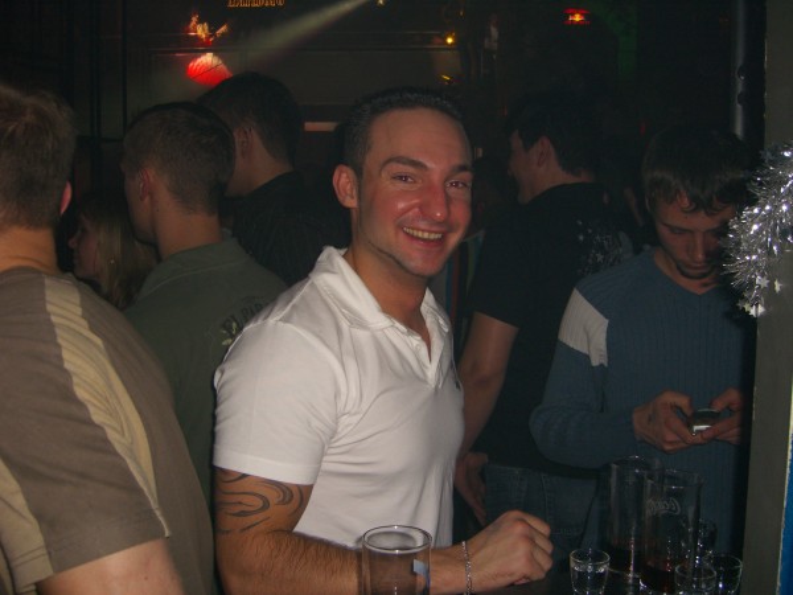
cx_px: 396
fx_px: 871
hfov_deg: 49.0
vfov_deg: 37.7
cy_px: 298
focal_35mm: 38
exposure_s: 1/60
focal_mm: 7.9
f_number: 2.8
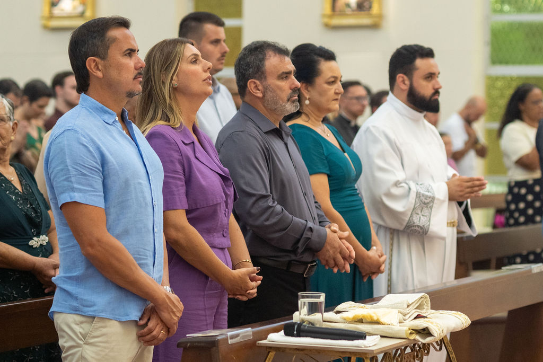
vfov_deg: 10.8
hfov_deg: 16.1
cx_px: 272
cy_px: 181
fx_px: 1916
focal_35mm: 127
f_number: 3.2
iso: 2000
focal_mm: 85
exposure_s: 1/200
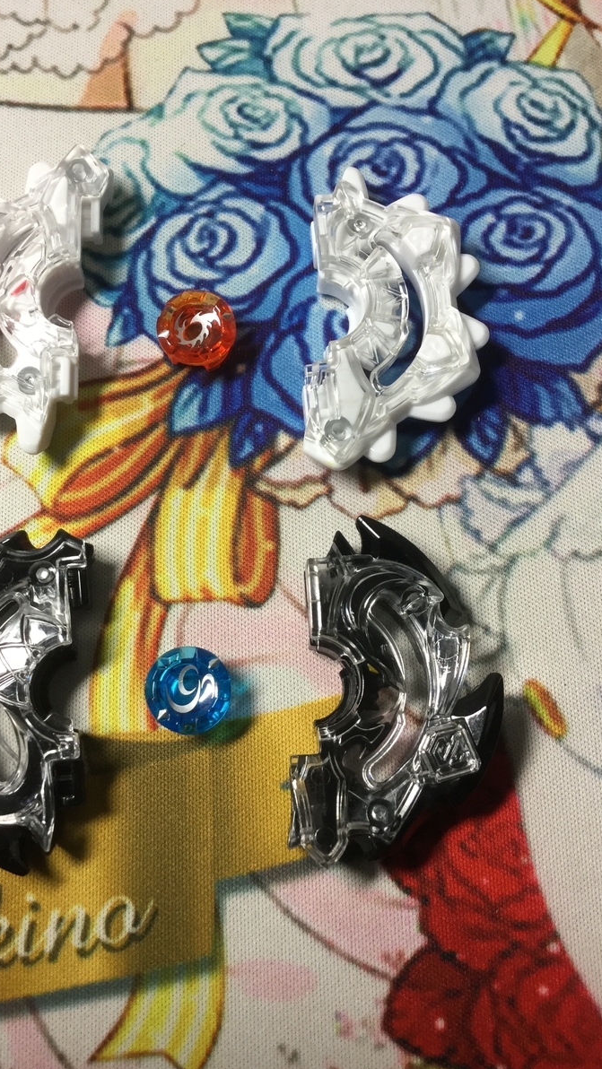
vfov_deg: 58.0
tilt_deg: -73.8
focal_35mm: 34
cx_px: 228
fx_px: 964
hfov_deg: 34.5
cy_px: 534
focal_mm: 3.3
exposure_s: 1/40
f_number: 2.4
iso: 25
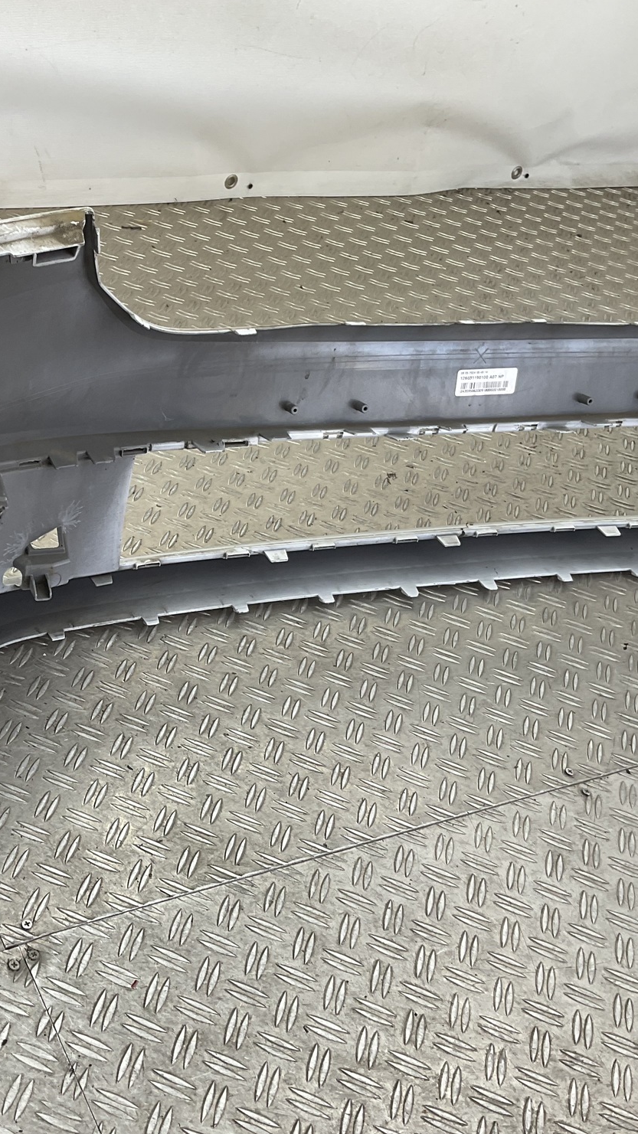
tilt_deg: -39.0
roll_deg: -13.5
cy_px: 559
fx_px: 1293
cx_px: 119
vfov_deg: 47.4
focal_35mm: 43
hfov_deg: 27.1
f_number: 1.8
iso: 20
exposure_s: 1/100
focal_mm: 3
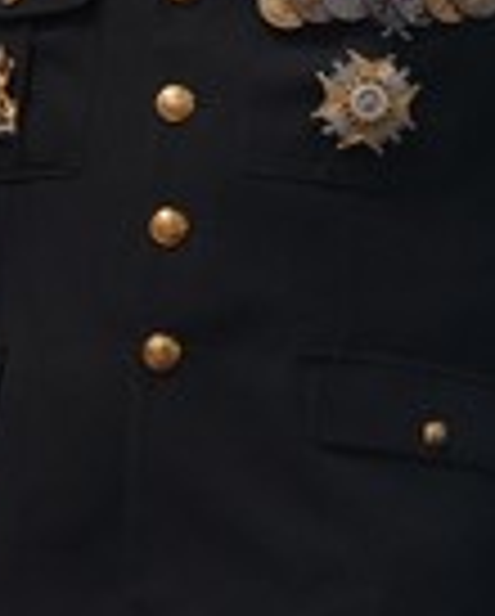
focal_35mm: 308
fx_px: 5628
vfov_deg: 6.3
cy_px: 580
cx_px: -1287
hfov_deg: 4.7
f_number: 4
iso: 640
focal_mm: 39
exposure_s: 1/160
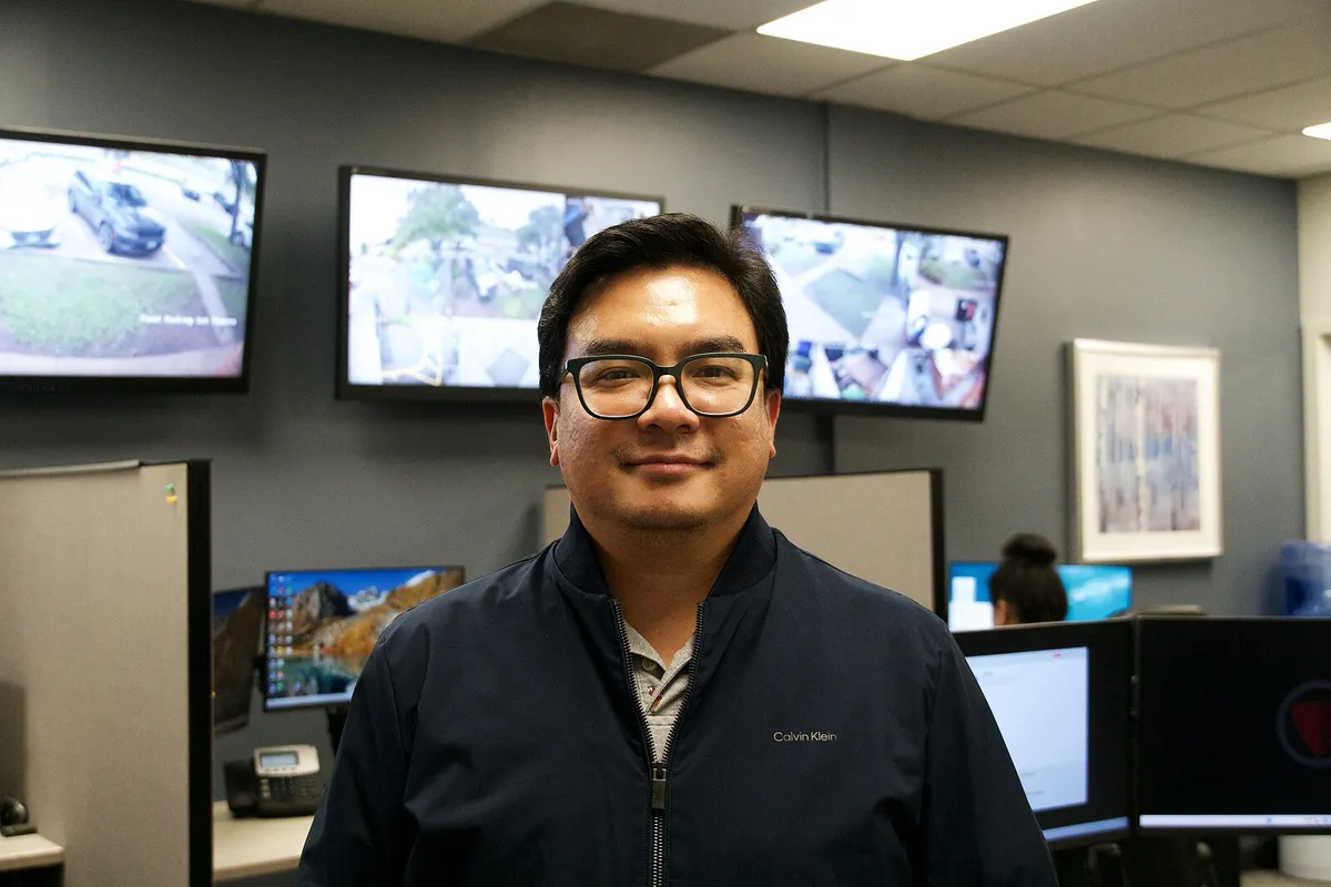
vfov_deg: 28.9
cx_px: 666
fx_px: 1719
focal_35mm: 46
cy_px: 444
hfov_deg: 42.3
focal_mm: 31
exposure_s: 1/160
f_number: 4.5
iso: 3200
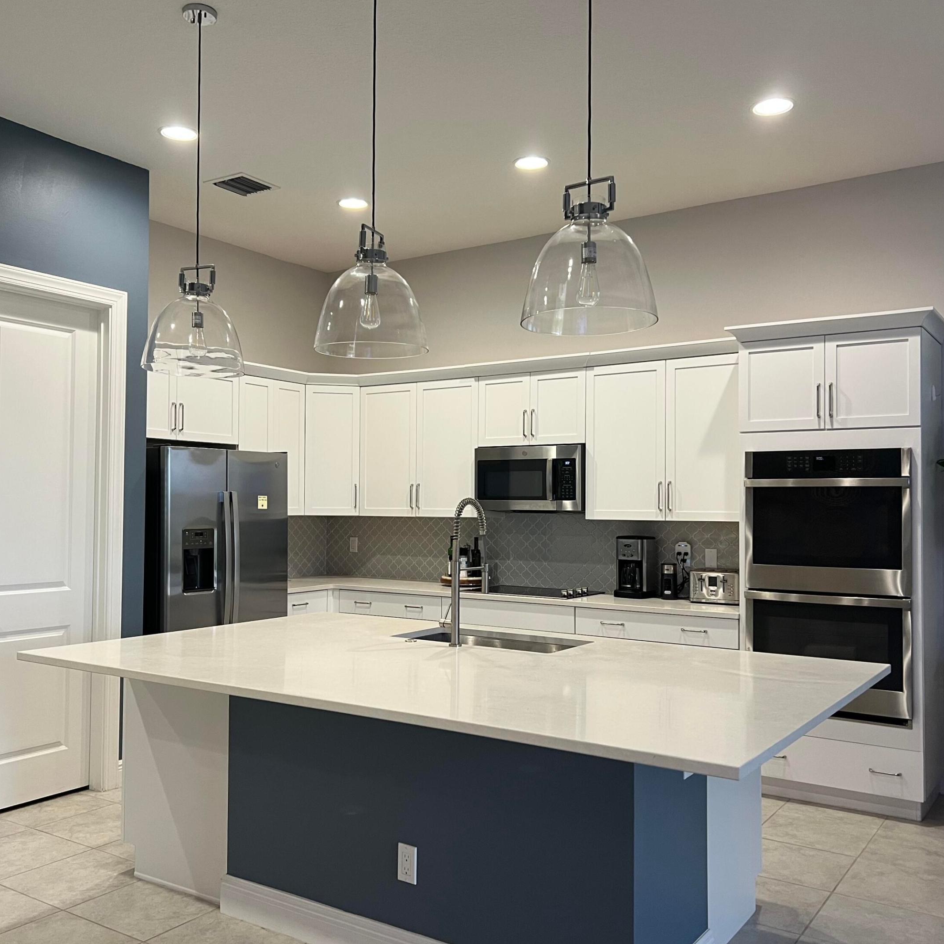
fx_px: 956
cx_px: 451
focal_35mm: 31
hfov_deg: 52.5
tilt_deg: +2.0
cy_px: 470
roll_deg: -0.3
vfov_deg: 52.5
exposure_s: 1/60
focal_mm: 5.7
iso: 125
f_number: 1.5
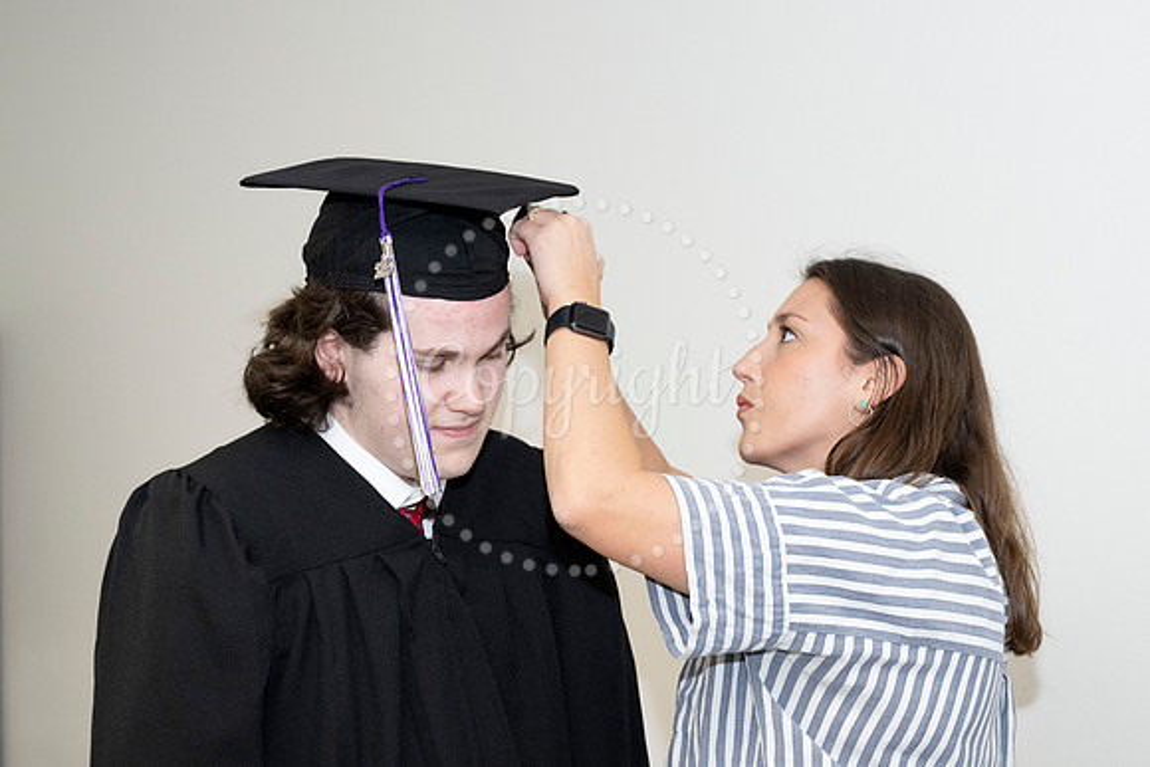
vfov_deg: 18.0
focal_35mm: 76
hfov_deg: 26.7
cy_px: 428
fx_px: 2423
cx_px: 644
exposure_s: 1/80
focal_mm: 56
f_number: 5.6
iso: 800
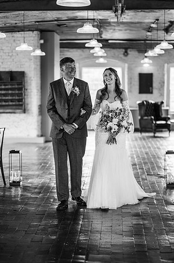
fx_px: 618
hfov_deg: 16.0
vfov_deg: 23.9
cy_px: 132
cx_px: 87
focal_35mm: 85
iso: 180
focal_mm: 85
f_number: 1.8
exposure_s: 1/200
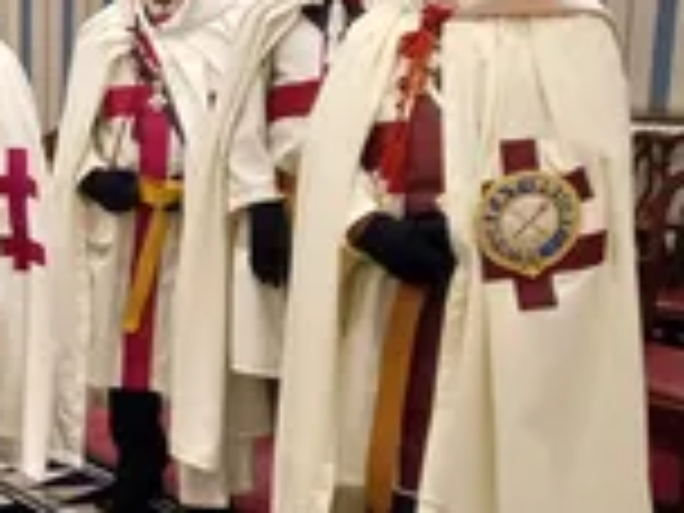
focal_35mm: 66
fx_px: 1304
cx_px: -212
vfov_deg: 22.2
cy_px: 292
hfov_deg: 25.3
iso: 500
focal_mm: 4.6
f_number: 2
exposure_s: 1/20
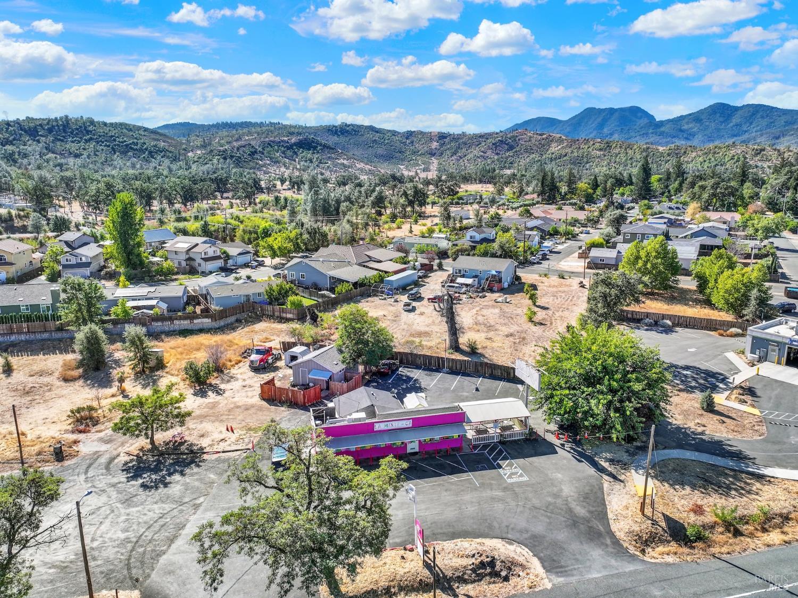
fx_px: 553
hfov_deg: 71.6
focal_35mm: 24
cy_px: 299
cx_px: 399
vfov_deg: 56.8
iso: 220
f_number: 2.8
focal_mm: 12.3
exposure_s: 1/2000
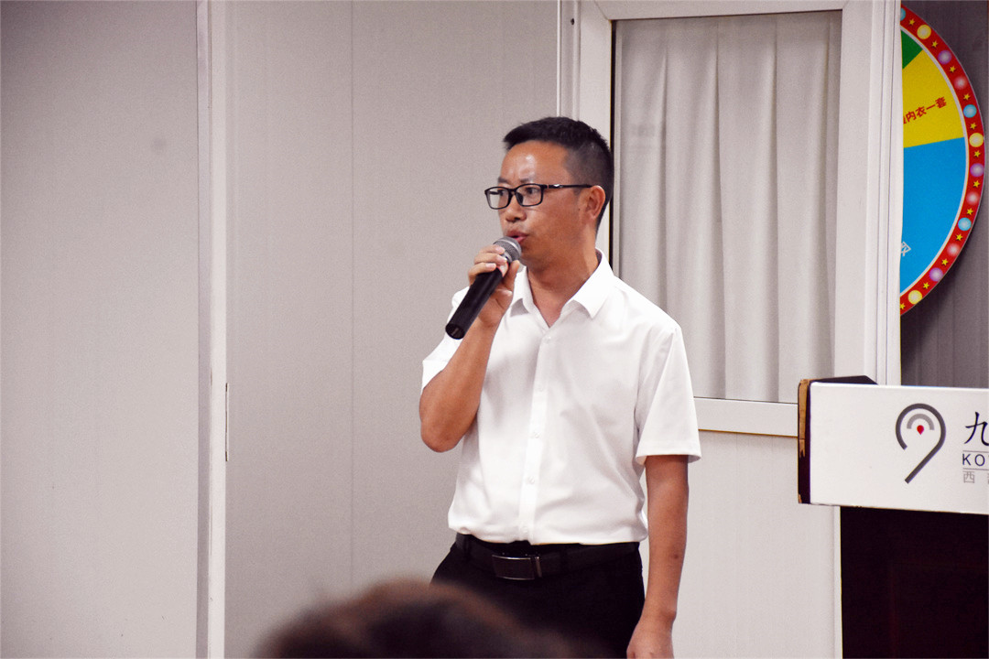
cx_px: 494
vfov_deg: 8.7
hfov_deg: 13.0
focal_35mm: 158
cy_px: 330
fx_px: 4327
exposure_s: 1/250
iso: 3600
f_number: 5.6
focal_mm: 105
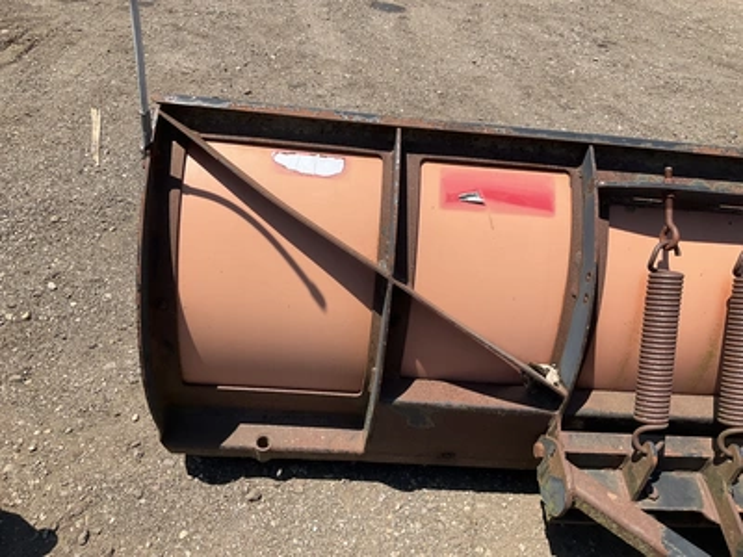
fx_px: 622
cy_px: 278
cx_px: 372
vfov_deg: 48.2
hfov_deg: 61.7
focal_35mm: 29
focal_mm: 3
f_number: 1.8
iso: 25
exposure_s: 1/1451
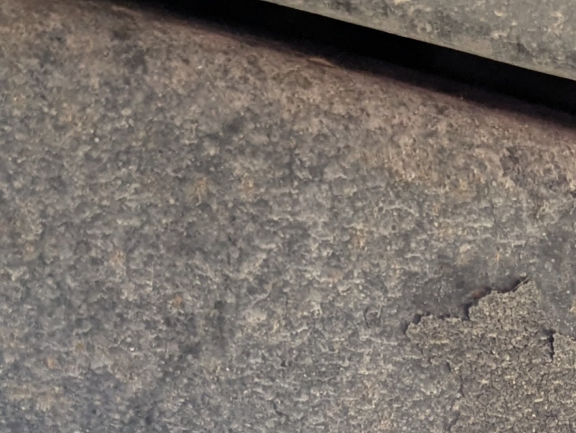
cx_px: 527
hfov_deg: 17.4
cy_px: 637
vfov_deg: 12.7
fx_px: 1850
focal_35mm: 111
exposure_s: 1/192
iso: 103
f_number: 1.85
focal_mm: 6.81
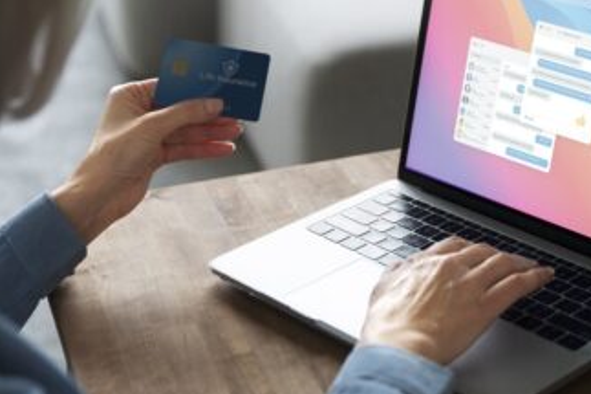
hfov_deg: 22.4
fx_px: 1493
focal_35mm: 91
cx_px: 254
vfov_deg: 15.0
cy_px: 158
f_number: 2.8
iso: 640
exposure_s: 1/500
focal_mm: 49
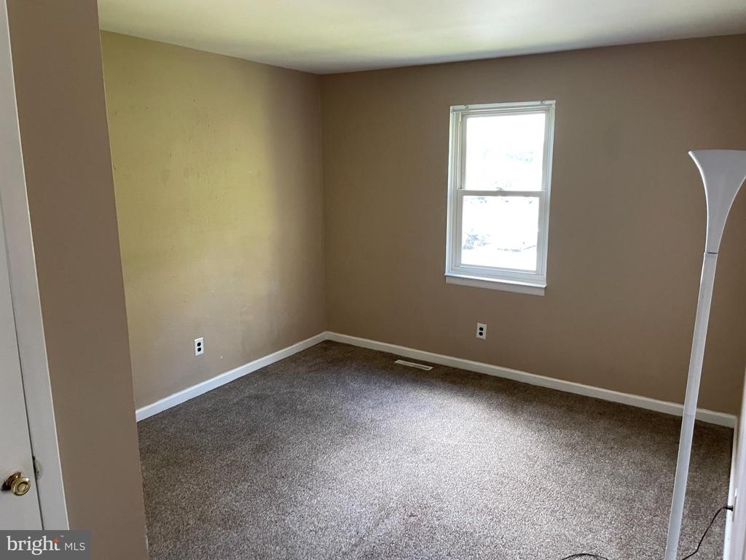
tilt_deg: -8.1
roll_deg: +0.5
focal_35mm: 26
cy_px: 280
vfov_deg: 53.1
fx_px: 560
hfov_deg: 67.3
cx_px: 373
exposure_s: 1/60
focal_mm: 4.2
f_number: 1.6
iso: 160
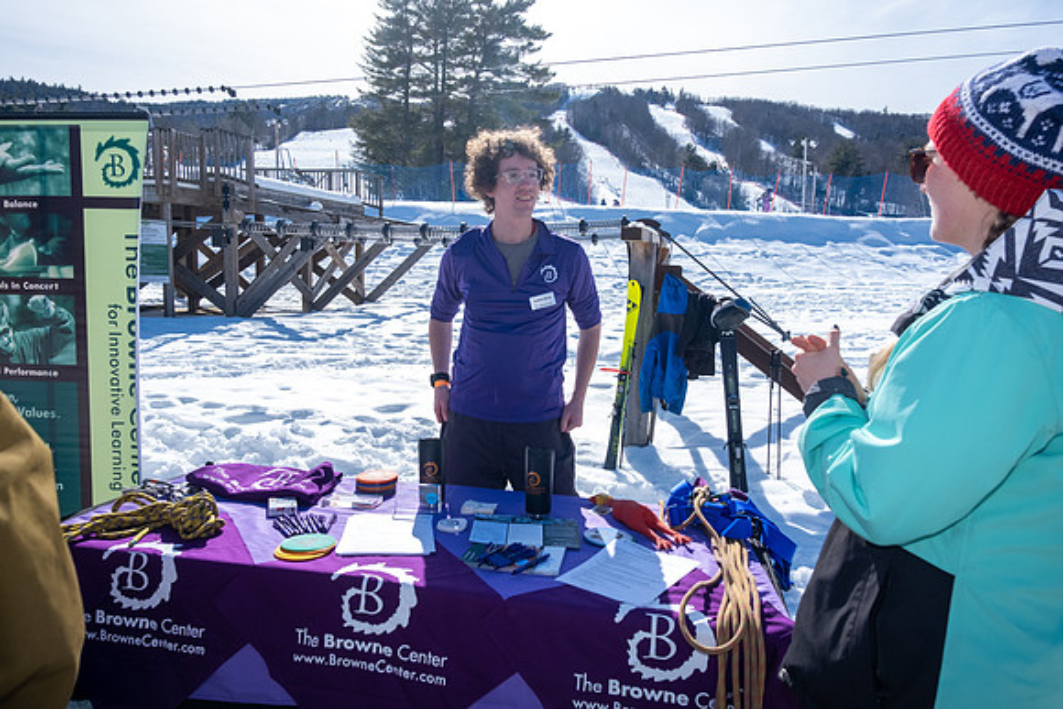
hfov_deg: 73.7
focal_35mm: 24
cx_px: 532
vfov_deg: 53.2
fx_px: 709
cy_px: 354
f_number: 6.4
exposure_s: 1/1000
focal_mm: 16
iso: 320
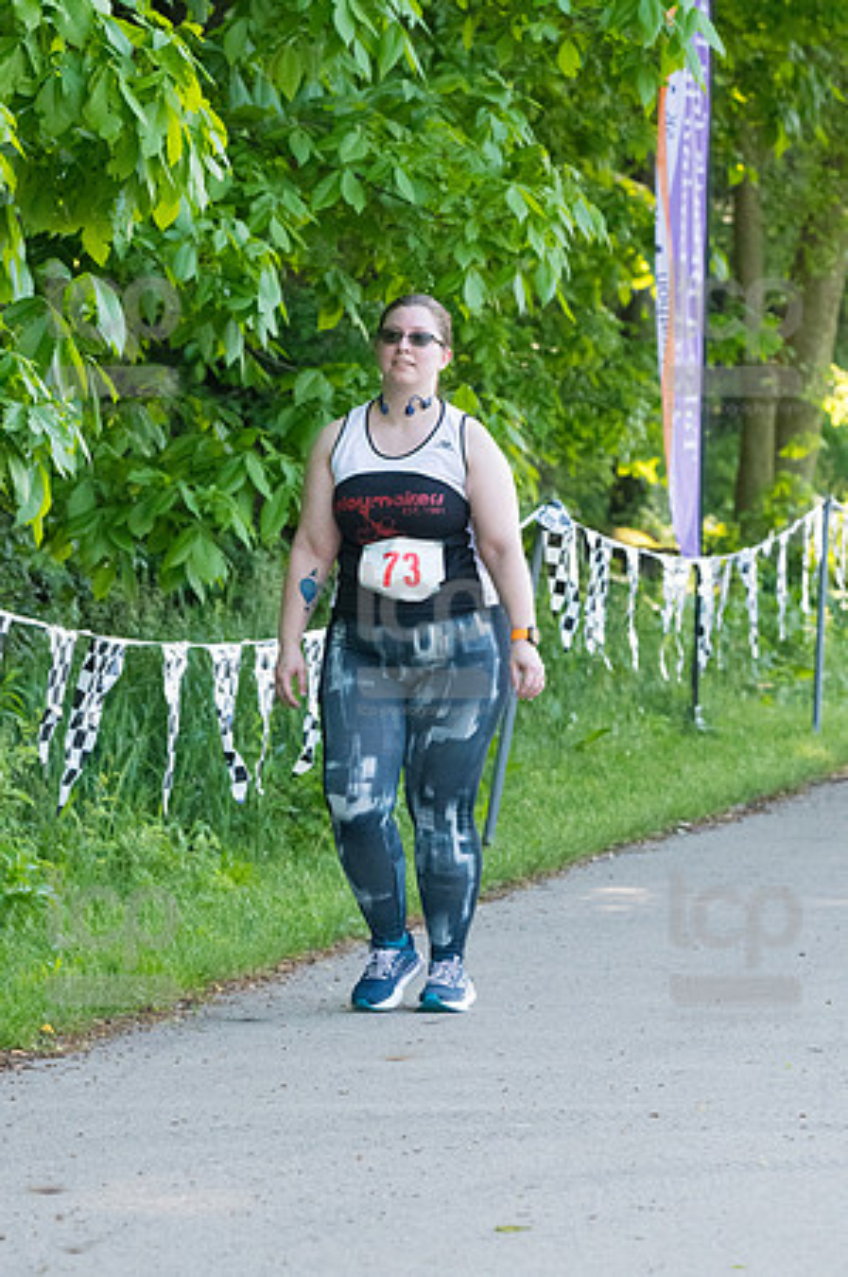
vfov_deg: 10.2
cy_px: 638
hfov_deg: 6.8
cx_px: 424
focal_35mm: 202
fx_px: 7153
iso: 3200
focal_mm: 135
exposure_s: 1/1250
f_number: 5.6
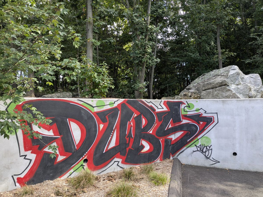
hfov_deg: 71.6
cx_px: 132
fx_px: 182
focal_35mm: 24
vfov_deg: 56.8
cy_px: 98
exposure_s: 1/203
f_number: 1.7
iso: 38
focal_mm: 4.53
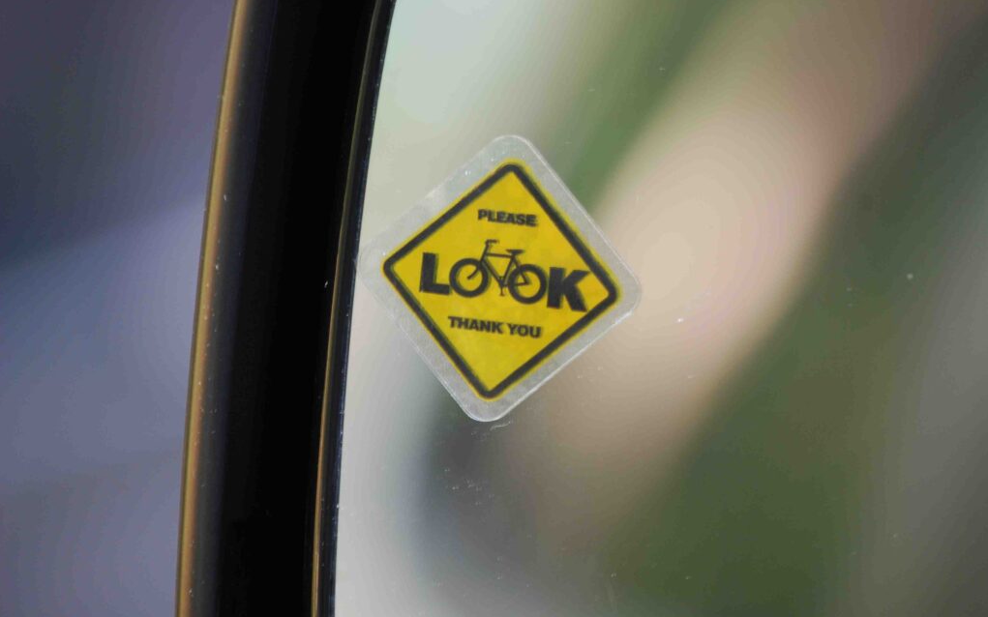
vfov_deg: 4.3
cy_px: 299
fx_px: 8266
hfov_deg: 6.8
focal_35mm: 307
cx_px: 494
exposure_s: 1/30
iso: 400
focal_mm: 200
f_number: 5.6
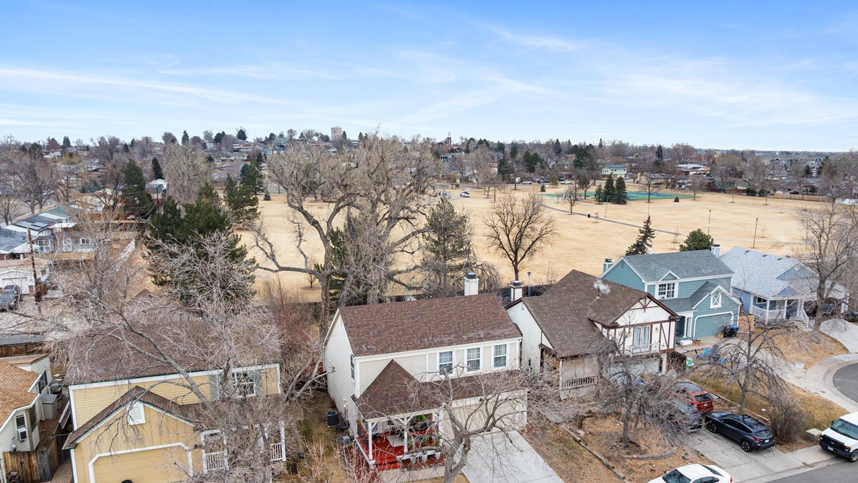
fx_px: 614
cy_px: 270
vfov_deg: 42.8
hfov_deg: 69.9
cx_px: 437
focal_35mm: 27
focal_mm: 12.29
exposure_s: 1/200
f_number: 4
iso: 100
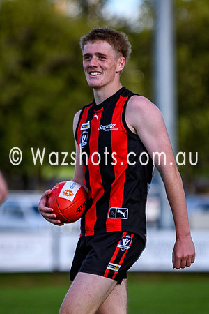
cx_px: 114
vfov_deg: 2.8
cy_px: 247
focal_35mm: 725
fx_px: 6311
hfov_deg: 1.9
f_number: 2.8
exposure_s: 1/1600
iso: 160
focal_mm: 170
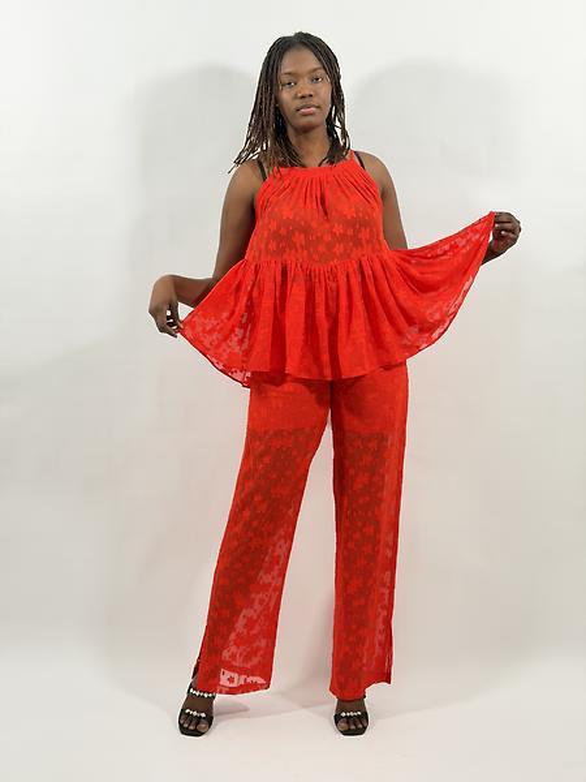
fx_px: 1083
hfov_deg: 30.3
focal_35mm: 48
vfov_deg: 39.7
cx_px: 293
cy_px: 391
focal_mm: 6.76
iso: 80
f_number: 1.78
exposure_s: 1/50
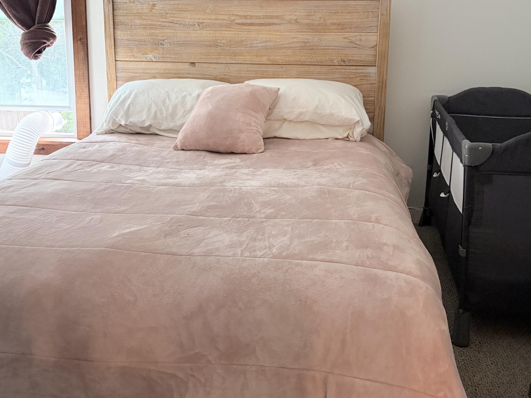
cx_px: 272
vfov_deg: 38.1
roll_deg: -0.9
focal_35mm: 37
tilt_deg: -9.0
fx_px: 568
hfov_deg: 50.1
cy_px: 120
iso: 250
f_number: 1.6
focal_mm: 5.96
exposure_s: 1/60
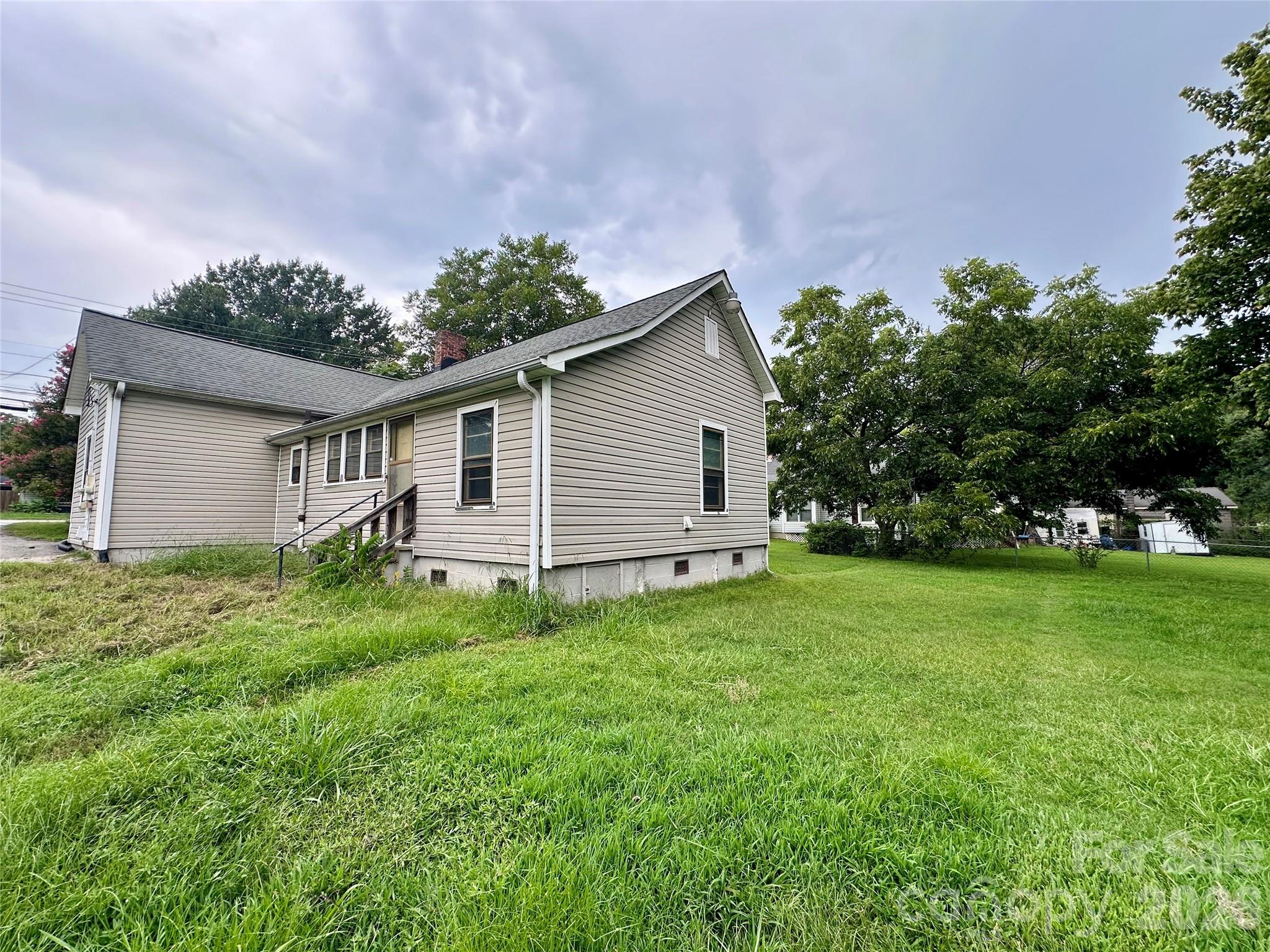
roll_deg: -0.9
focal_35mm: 14
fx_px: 514
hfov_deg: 102.1
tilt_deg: +4.8
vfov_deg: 85.7
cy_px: 476
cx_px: 635
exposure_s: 1/172
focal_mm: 2.22
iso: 40
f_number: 2.2
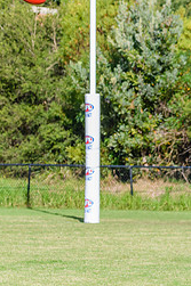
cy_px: 203
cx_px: 229
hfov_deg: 2.7
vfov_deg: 4.1
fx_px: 4008
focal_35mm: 503
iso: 800
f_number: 8
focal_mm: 180
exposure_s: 1/2000
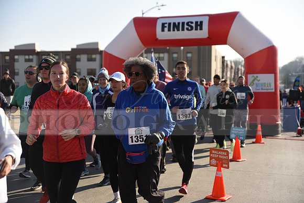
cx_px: 152
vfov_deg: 26.0
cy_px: 102
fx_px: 439
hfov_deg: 38.2
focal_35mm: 52
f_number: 2.8
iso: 100
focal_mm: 52
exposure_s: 1/1250
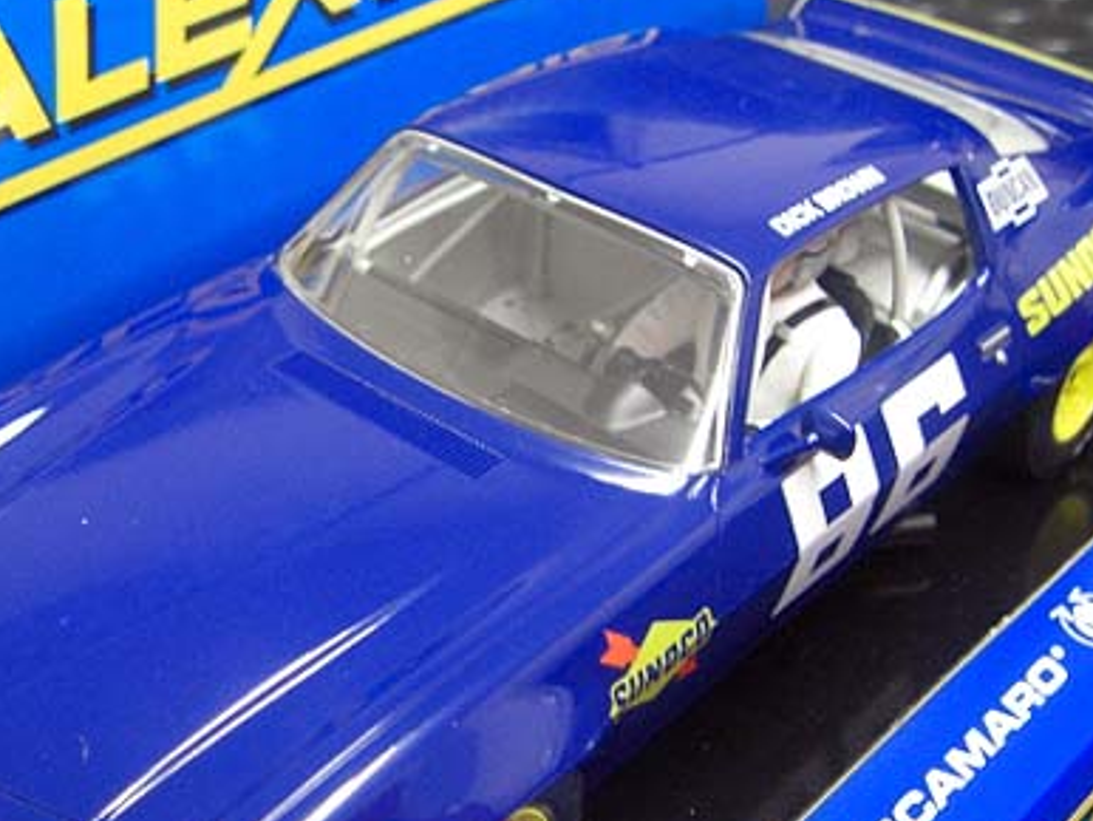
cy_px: 504
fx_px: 1864
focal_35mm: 59
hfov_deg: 32.6
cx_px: 430
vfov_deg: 24.8
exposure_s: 1/10
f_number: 3.4
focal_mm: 6.3
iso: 200
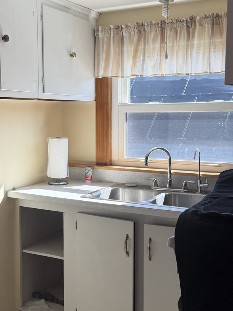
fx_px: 422
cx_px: 90
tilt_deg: -6.8
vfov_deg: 40.4
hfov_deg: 30.8
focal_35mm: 47
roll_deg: +0.1
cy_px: 162
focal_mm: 6.76
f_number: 1.78
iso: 80
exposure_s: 1/367
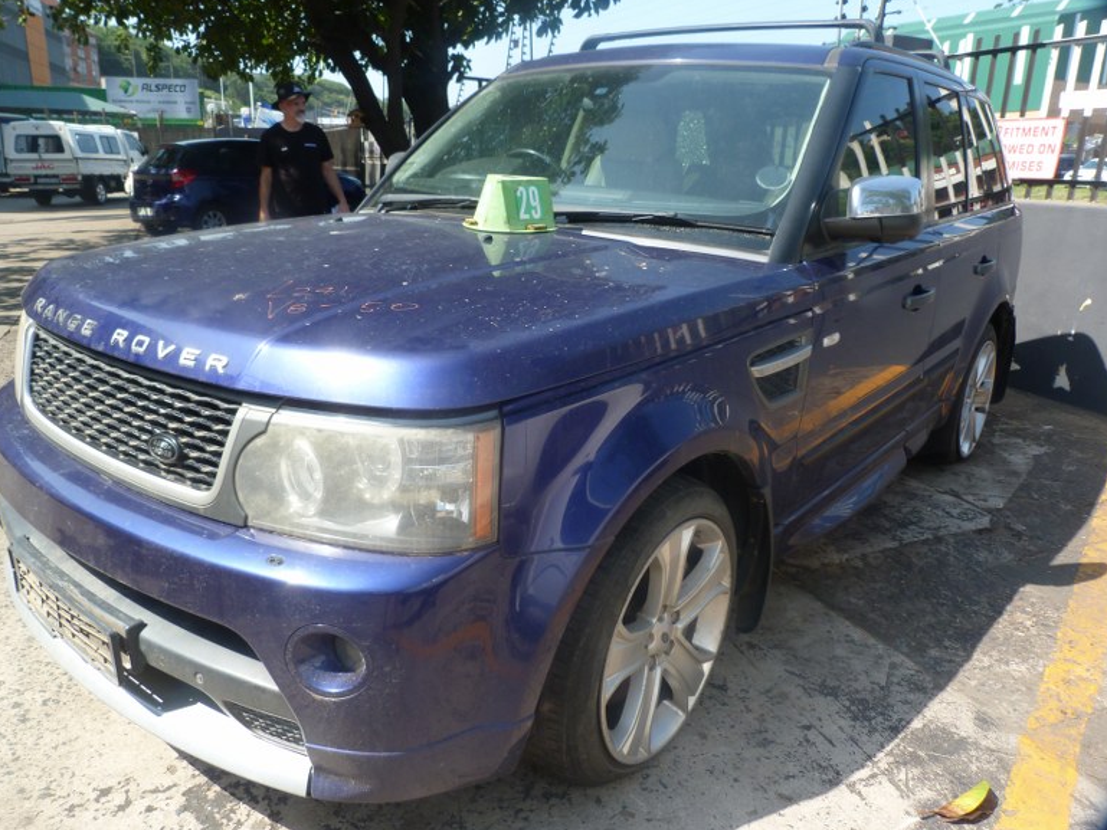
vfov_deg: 53.1
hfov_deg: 67.3
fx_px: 832
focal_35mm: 26
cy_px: 413
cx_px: 544
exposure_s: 1/200
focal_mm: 4.5
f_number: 4
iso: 80
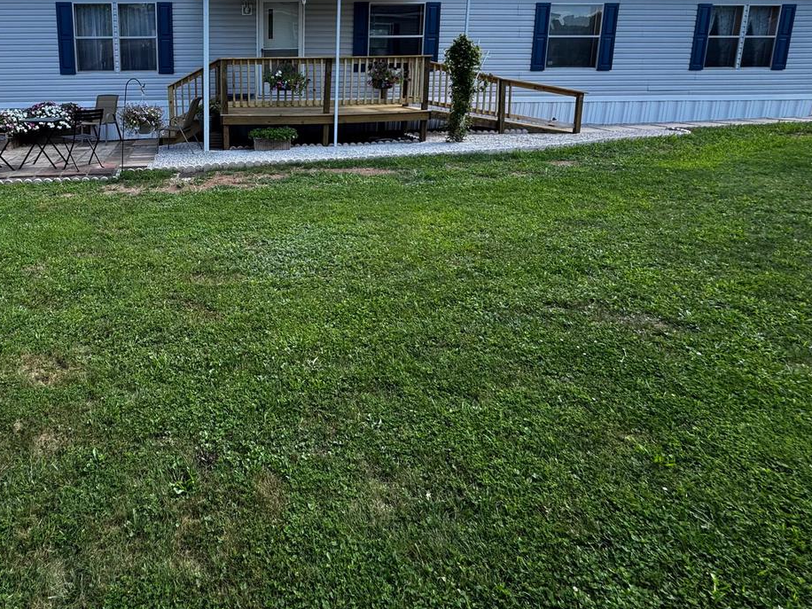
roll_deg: +0.5
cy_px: 153
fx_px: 516
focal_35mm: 22
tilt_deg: -10.6
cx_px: 233
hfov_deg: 72.6
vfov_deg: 58.0
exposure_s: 1/456
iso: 40
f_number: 2.2
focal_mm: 2.22
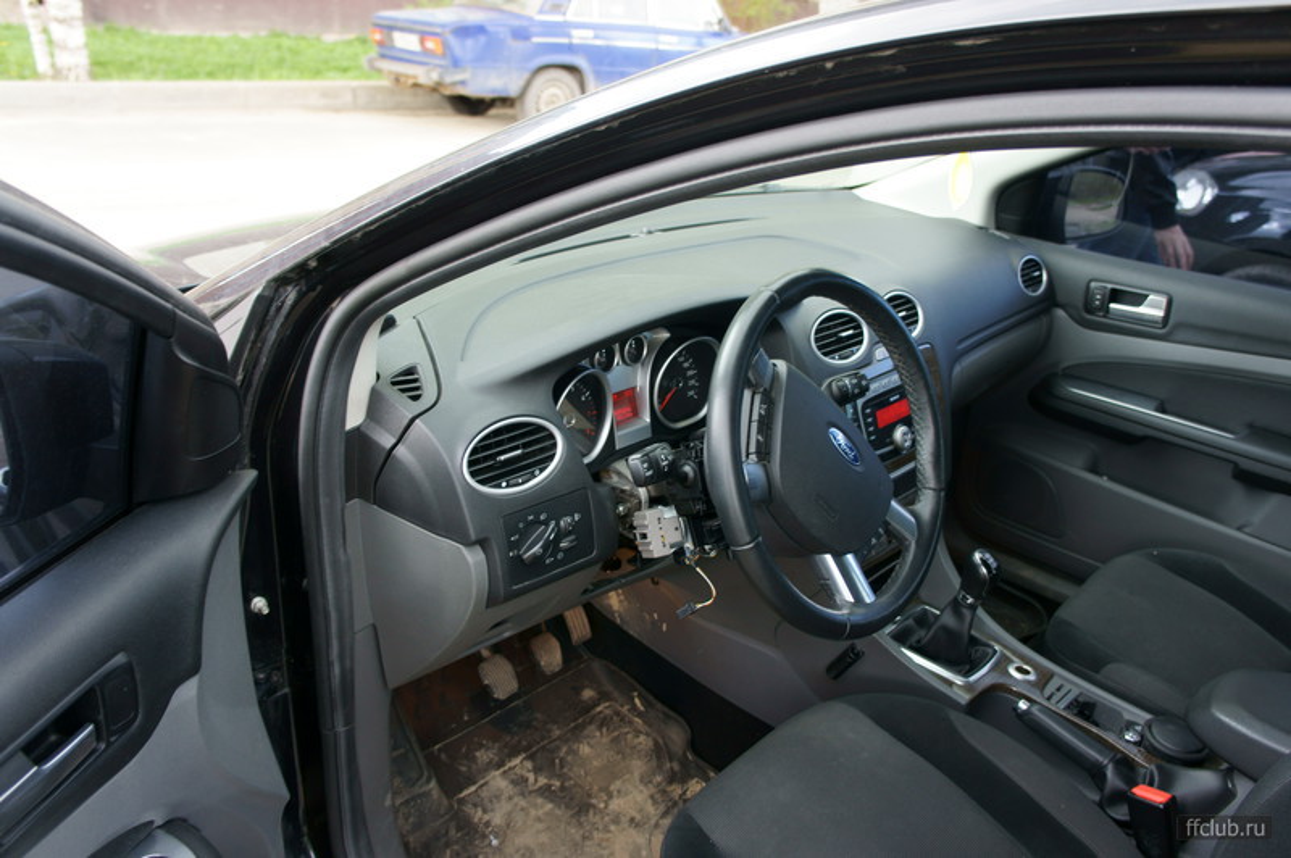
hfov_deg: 62.0
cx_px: 646
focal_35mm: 30
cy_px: 429
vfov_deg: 43.5
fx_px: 1075
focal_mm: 20
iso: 200
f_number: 4
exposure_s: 1/25
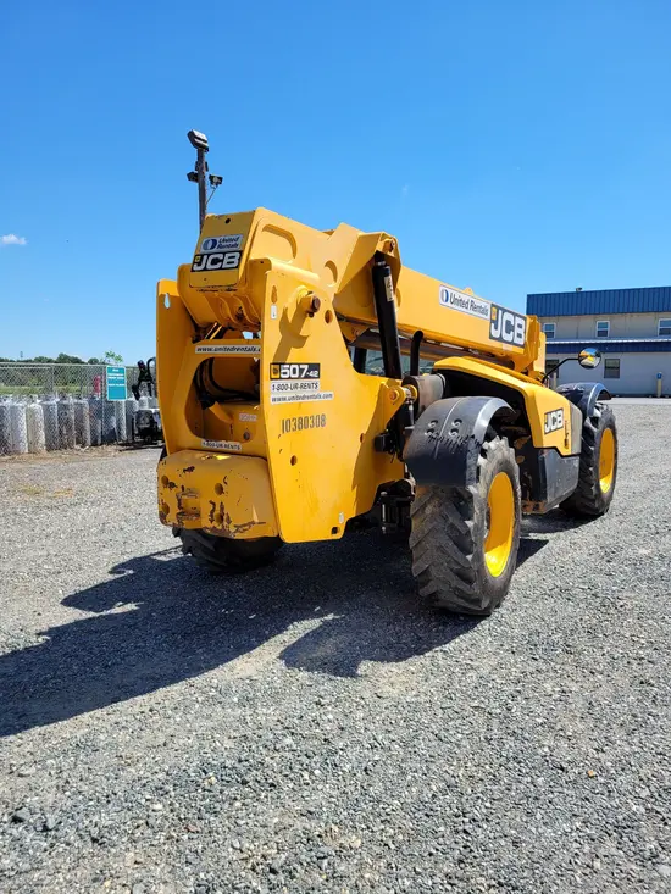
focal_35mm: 26
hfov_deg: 53.1
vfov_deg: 67.3
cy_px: 447
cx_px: 336
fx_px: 672
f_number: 1.8
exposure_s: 1/2005
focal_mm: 5.4
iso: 40
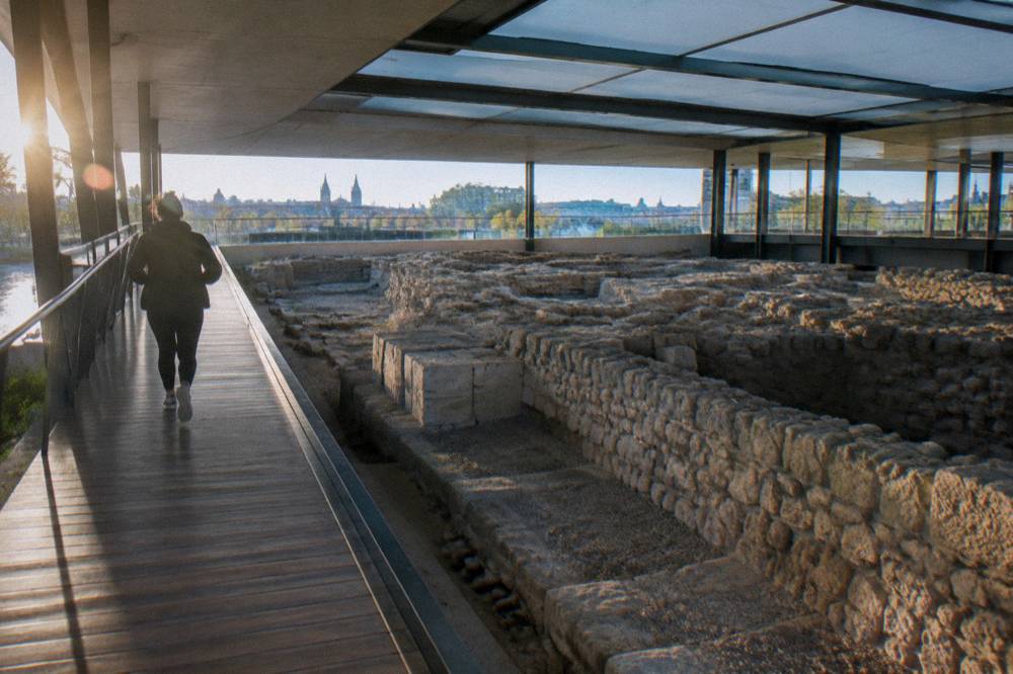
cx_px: 506
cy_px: 337
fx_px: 1378
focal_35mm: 49
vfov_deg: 27.5
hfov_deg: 40.4
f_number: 3.5
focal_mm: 49
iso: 1250
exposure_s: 1/160
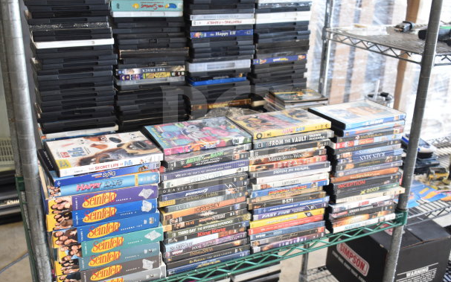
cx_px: 226
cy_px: 145
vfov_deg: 32.0
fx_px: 492
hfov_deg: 49.3
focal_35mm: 40
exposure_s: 1/40
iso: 800
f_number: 4
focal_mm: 26
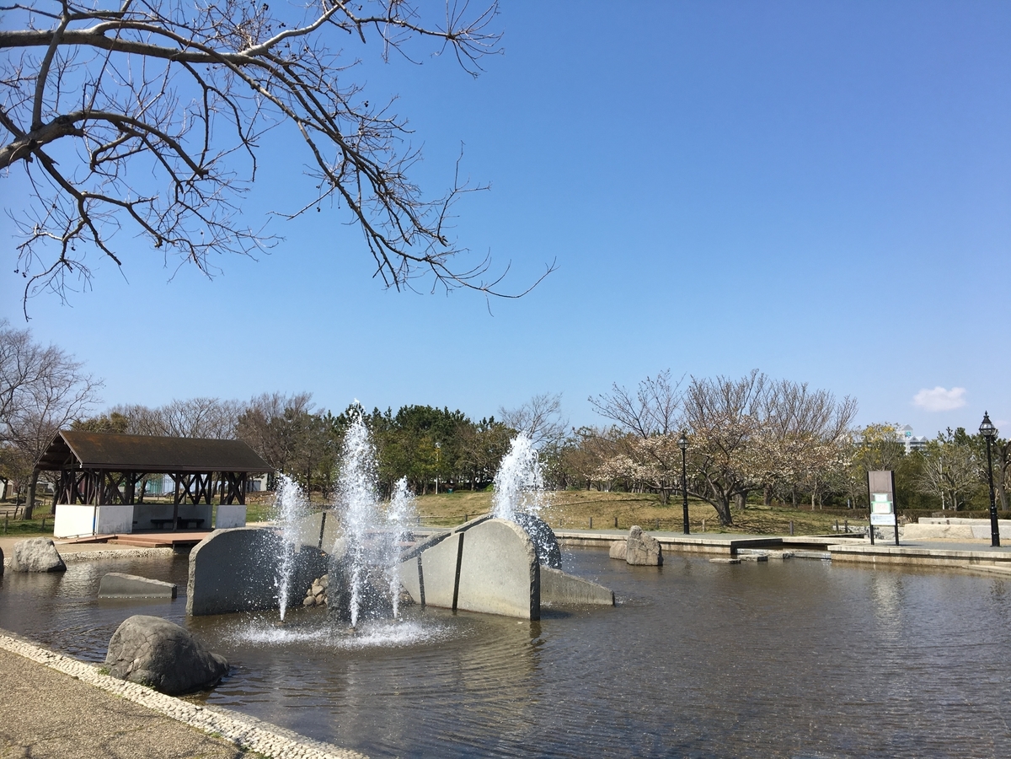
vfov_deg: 48.2
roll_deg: -0.2
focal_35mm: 29
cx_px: 506
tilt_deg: +7.0
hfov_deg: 61.7
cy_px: 380
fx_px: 847
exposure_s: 1/1672
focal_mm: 4.15
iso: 25
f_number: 2.2
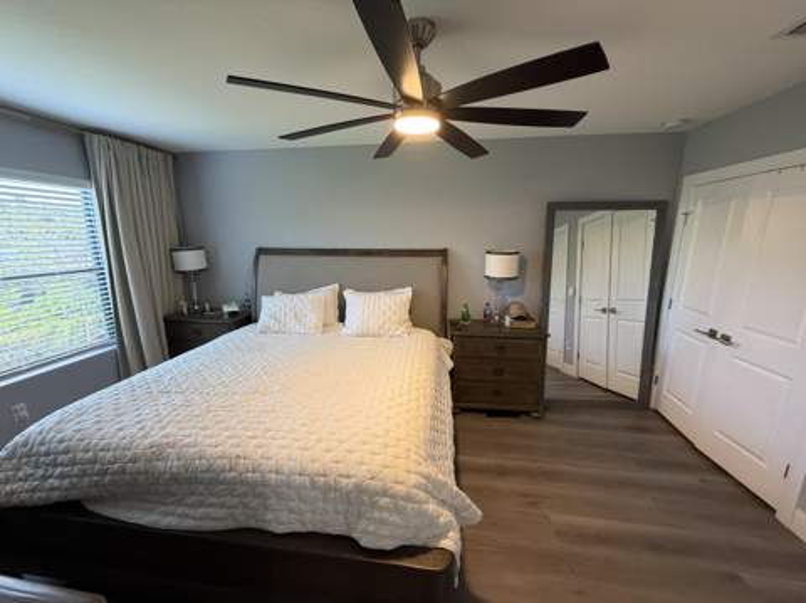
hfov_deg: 102.1
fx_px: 326
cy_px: 302
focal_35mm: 14
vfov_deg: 85.6
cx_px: 403
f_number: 2.2
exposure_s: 1/60
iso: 250
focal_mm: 2.22
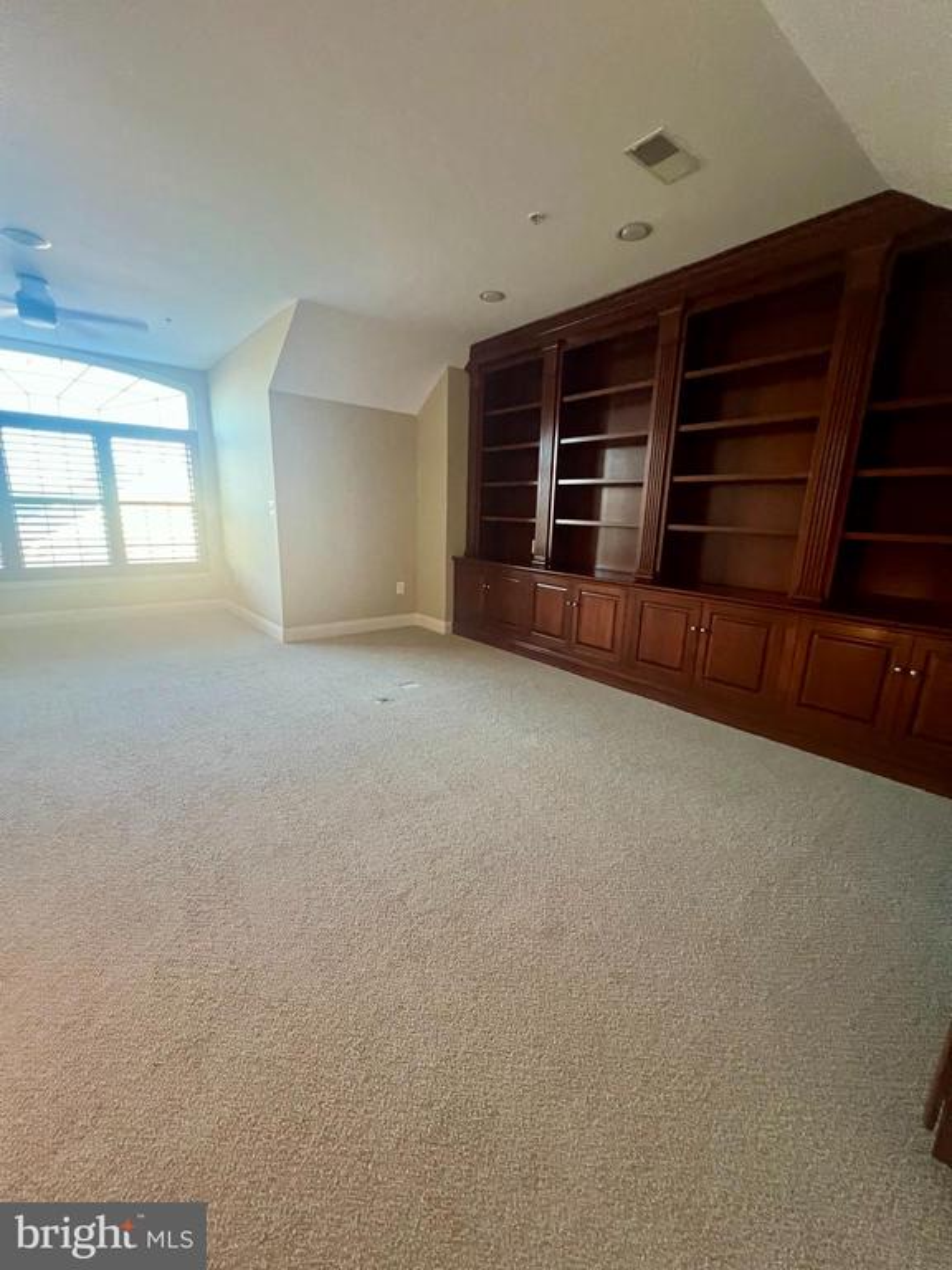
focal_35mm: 13
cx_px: 476
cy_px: 635
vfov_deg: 106.2
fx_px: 477
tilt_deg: -13.3
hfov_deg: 89.9
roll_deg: -1.3
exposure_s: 1/40
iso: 640
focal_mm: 1.57
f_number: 1.8
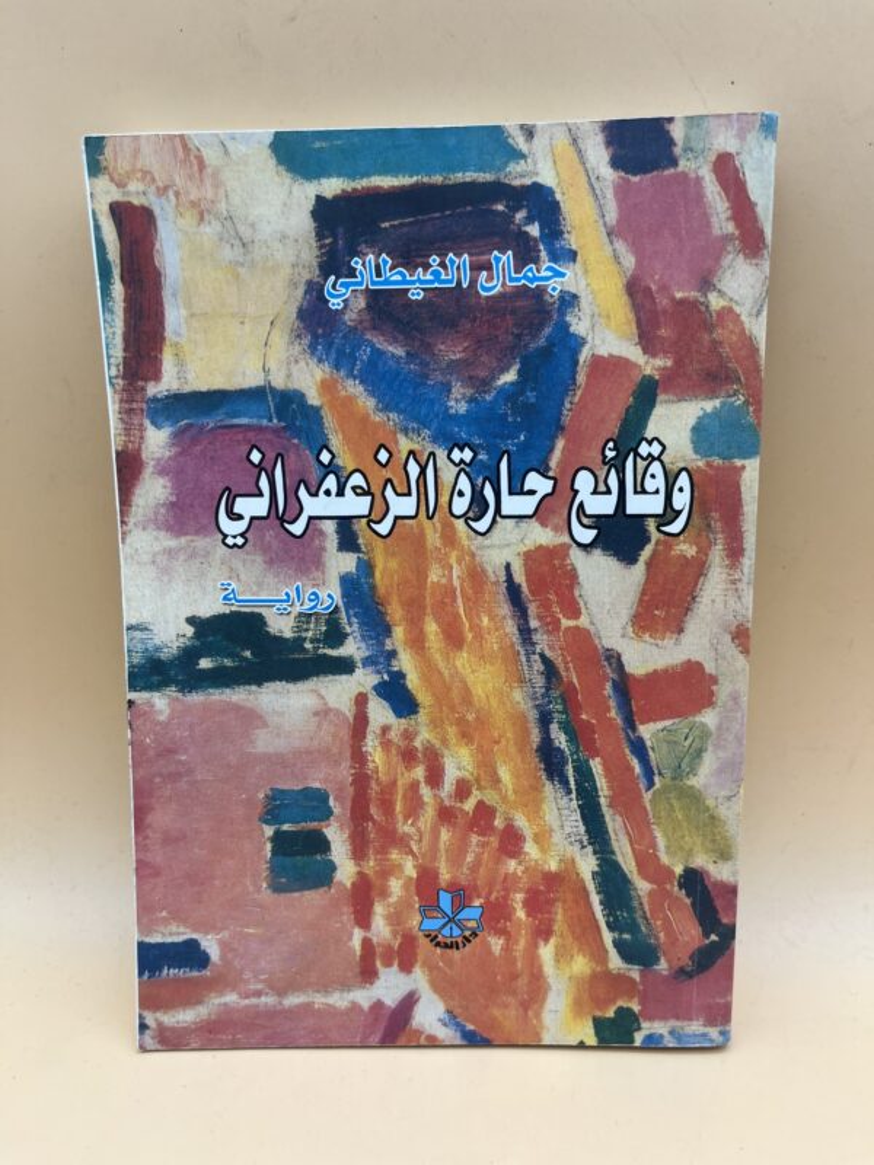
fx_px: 875
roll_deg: -1.4
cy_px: 582
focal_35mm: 26
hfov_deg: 53.1
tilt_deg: -20.9
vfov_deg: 67.3
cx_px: 437
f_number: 1.6
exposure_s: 1/288
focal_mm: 5.1
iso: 50
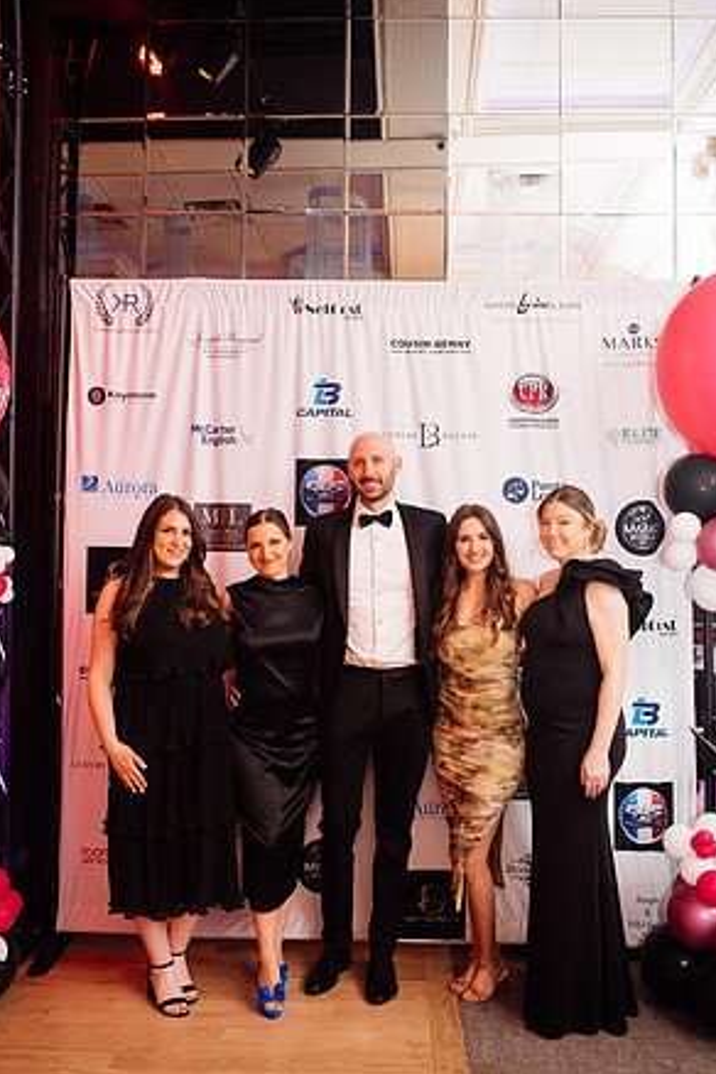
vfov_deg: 53.1
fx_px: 1074
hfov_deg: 36.9
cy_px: 532
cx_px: 358
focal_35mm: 36
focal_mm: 35
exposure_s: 1/200
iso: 2500
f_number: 2.8
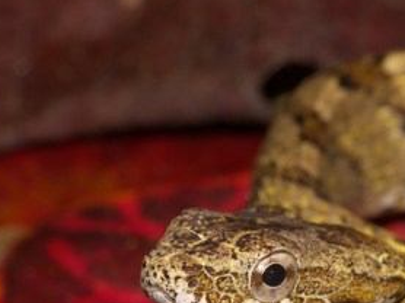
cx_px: 272
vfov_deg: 5.9
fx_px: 2946
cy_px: 257
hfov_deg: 7.9
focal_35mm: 252
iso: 50
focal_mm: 29.4
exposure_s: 1/80
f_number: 8
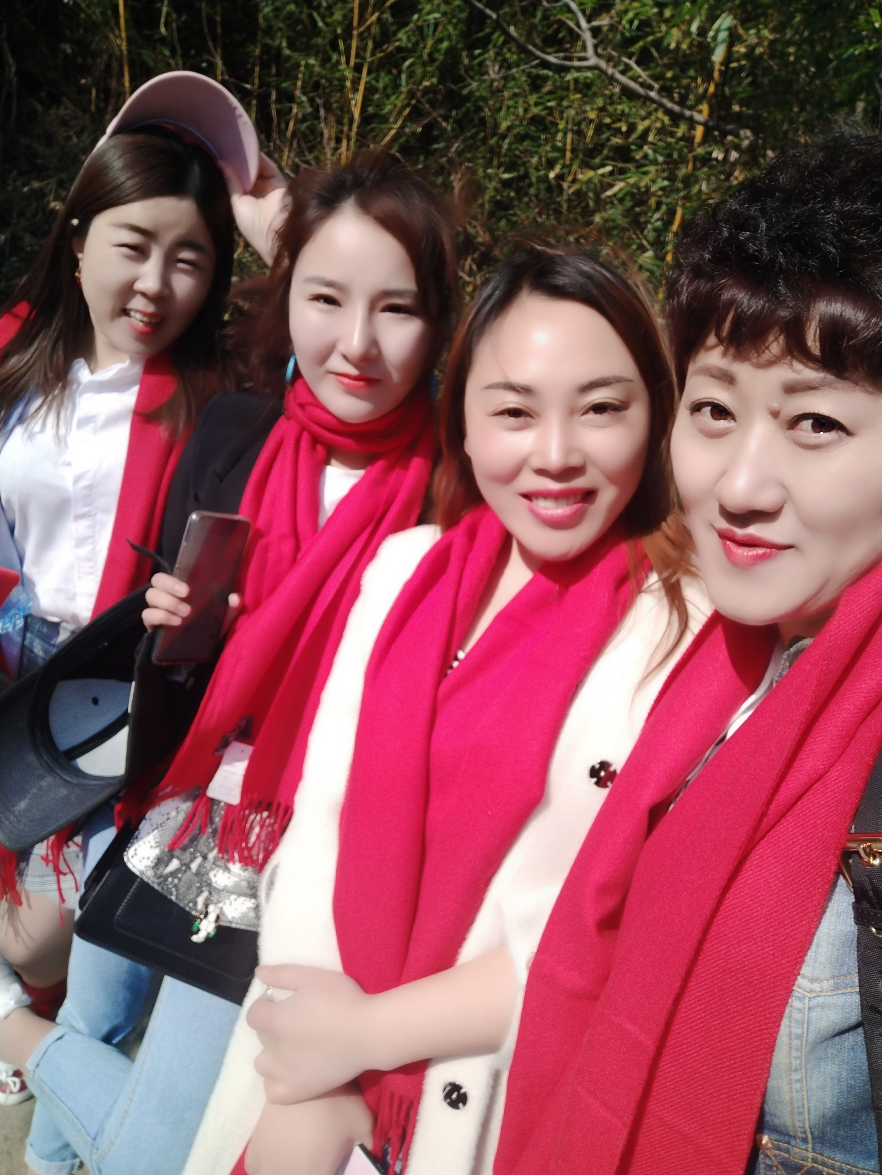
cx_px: 441
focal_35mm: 29
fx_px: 985
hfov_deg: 48.2
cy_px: 588
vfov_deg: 61.7
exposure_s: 1/1212
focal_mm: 3.87
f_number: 2
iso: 50
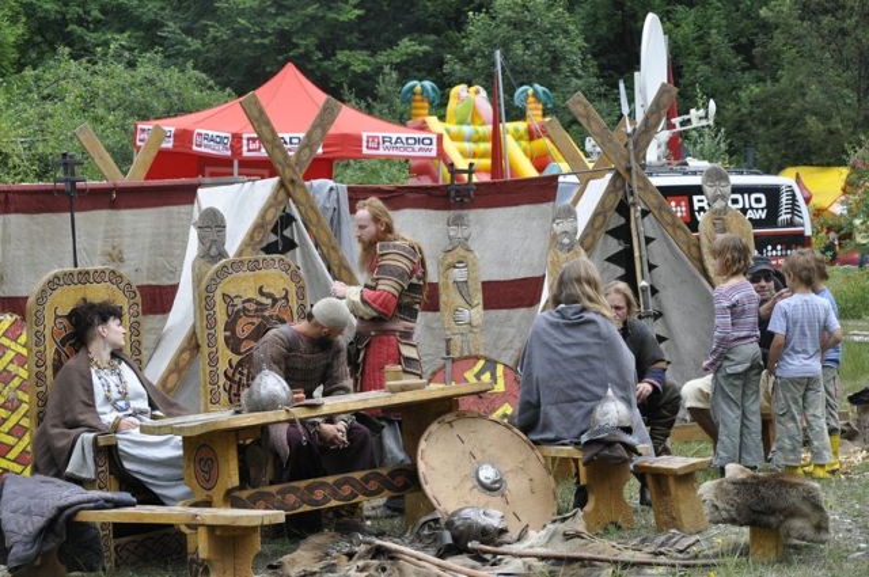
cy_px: 288
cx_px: 434
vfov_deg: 14.7
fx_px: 2242
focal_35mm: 93
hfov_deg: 21.9
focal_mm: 62
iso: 200
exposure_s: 1/250
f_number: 7.1
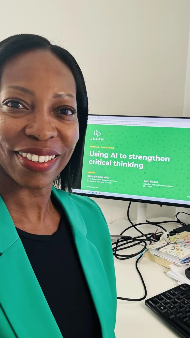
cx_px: 92
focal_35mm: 33
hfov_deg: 35.6
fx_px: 296
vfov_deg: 59.5
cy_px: 169
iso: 320
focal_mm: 2.69
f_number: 1.9
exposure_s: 1/52
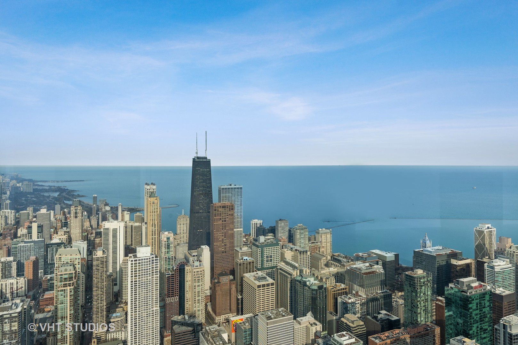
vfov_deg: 53.2
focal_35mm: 24
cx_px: 259
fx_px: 345
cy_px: 172
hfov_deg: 73.7
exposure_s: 1/400
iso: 200
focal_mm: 24
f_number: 8
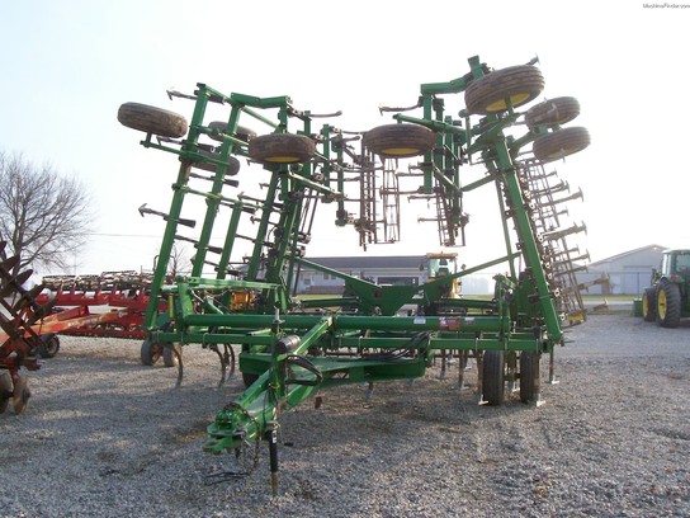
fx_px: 678
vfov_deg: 41.8
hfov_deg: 54.0
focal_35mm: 34
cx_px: 345
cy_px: 259
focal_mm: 5.6
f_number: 5.1
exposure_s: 1/269
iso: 80
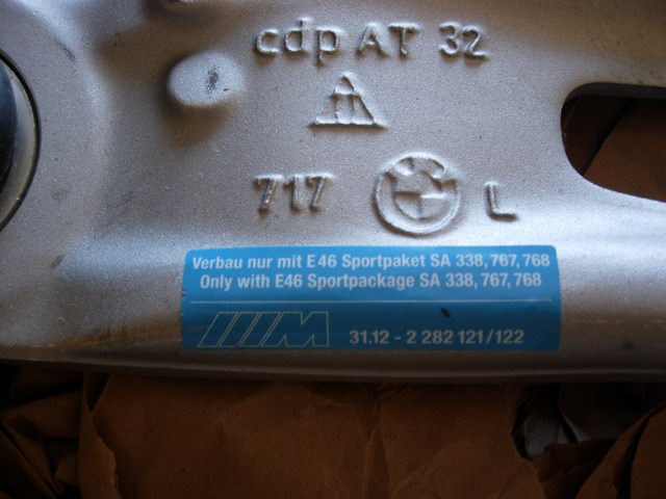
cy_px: 250
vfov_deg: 37.7
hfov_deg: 49.0
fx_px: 731
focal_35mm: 38
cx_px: 333
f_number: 2.8
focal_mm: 7.8
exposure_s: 1/34.8
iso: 79
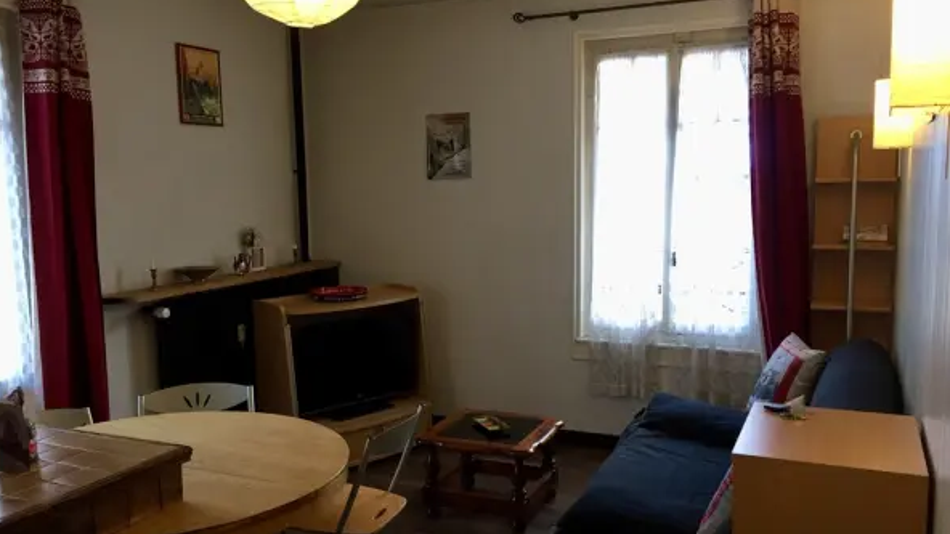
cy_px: 281
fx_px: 806
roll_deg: +0.3
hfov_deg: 61.0
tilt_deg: -6.8
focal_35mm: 32
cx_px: 472
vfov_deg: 36.7
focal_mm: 4.15
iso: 160
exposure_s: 1/33
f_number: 2.2
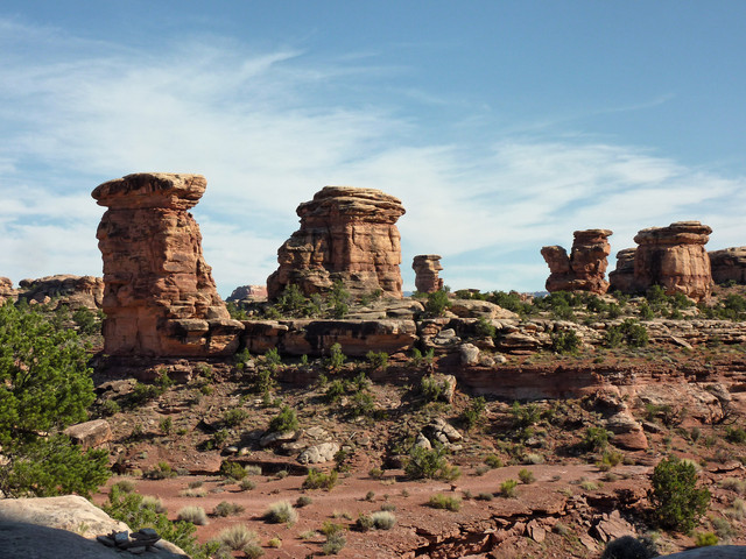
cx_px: 373
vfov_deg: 26.6
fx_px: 1185
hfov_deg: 34.9
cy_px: 280
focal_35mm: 55
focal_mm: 9.1
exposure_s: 1/500
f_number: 5.6
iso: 100
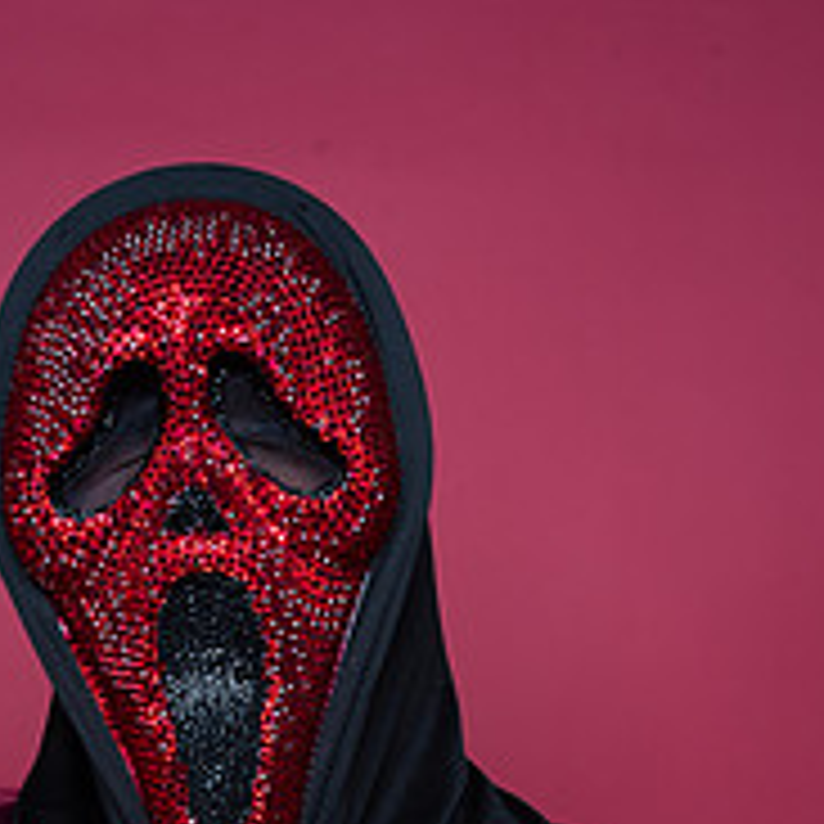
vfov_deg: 22.0
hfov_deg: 23.5
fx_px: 1966
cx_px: 252
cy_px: 973
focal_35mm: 73
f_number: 11
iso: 250
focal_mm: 35
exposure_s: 1/160
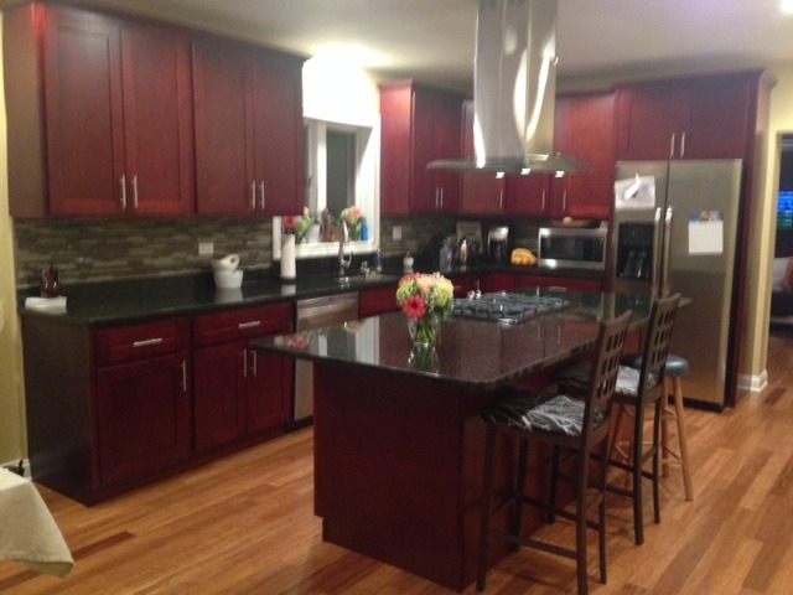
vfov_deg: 42.9
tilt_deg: -6.1
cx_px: 396
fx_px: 756
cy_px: 298
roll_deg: +0.5
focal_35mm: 33
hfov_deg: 55.4
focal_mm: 4.12
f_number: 2.4
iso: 320
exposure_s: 1/15
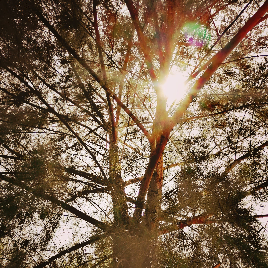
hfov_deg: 51.1
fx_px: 280
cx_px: 134
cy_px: 179
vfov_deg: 50.2
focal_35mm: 32
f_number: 1.8
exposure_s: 1/595
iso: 50
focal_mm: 3.96
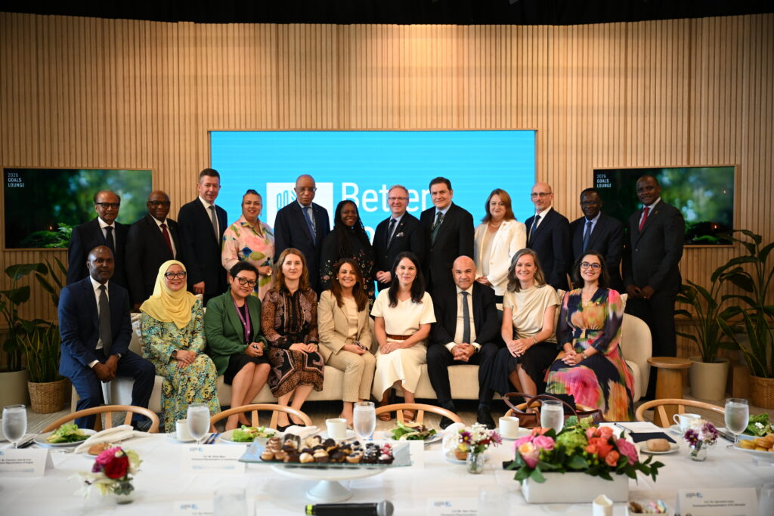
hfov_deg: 53.1
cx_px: 387
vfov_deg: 36.9
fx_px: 774
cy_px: 258
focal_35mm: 36
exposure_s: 1/320
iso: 1600
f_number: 2.8
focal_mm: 36
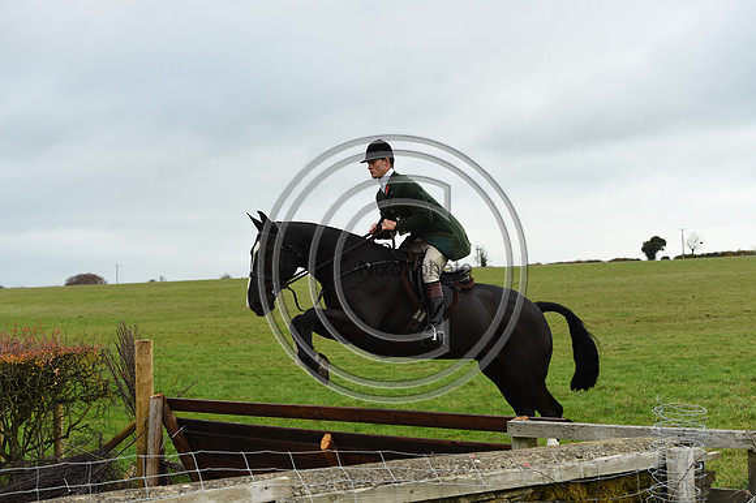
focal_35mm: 70
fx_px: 1469
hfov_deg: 28.9
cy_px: 252
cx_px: 378
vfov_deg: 19.4
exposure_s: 1/1000
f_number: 5.6
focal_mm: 70
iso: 1100
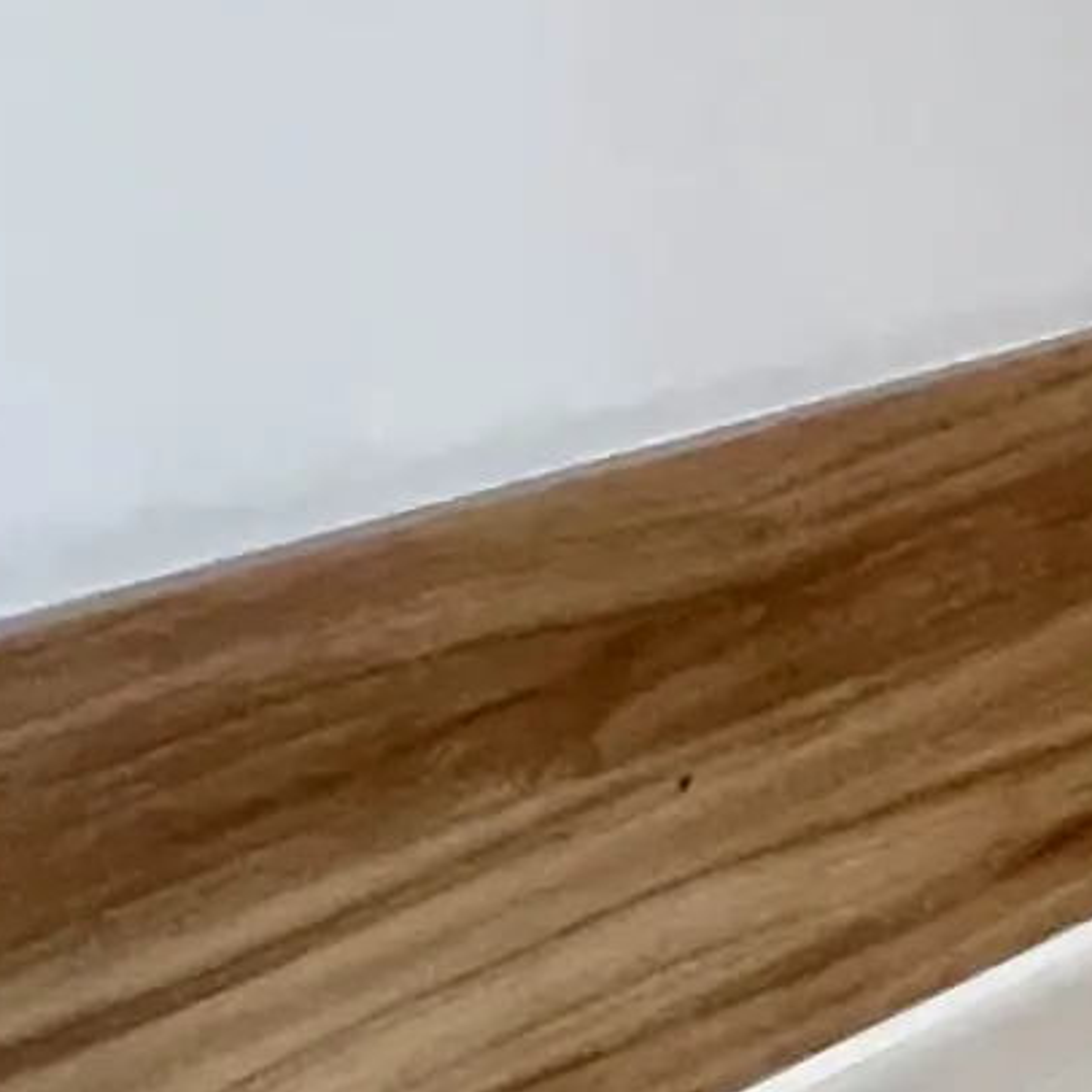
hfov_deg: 9.4
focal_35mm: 114
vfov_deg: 14.4
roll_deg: +0.1
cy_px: -456
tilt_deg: +0.4
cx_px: 3821
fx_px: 4069
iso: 800
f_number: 1.8
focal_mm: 1.57
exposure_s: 1/60
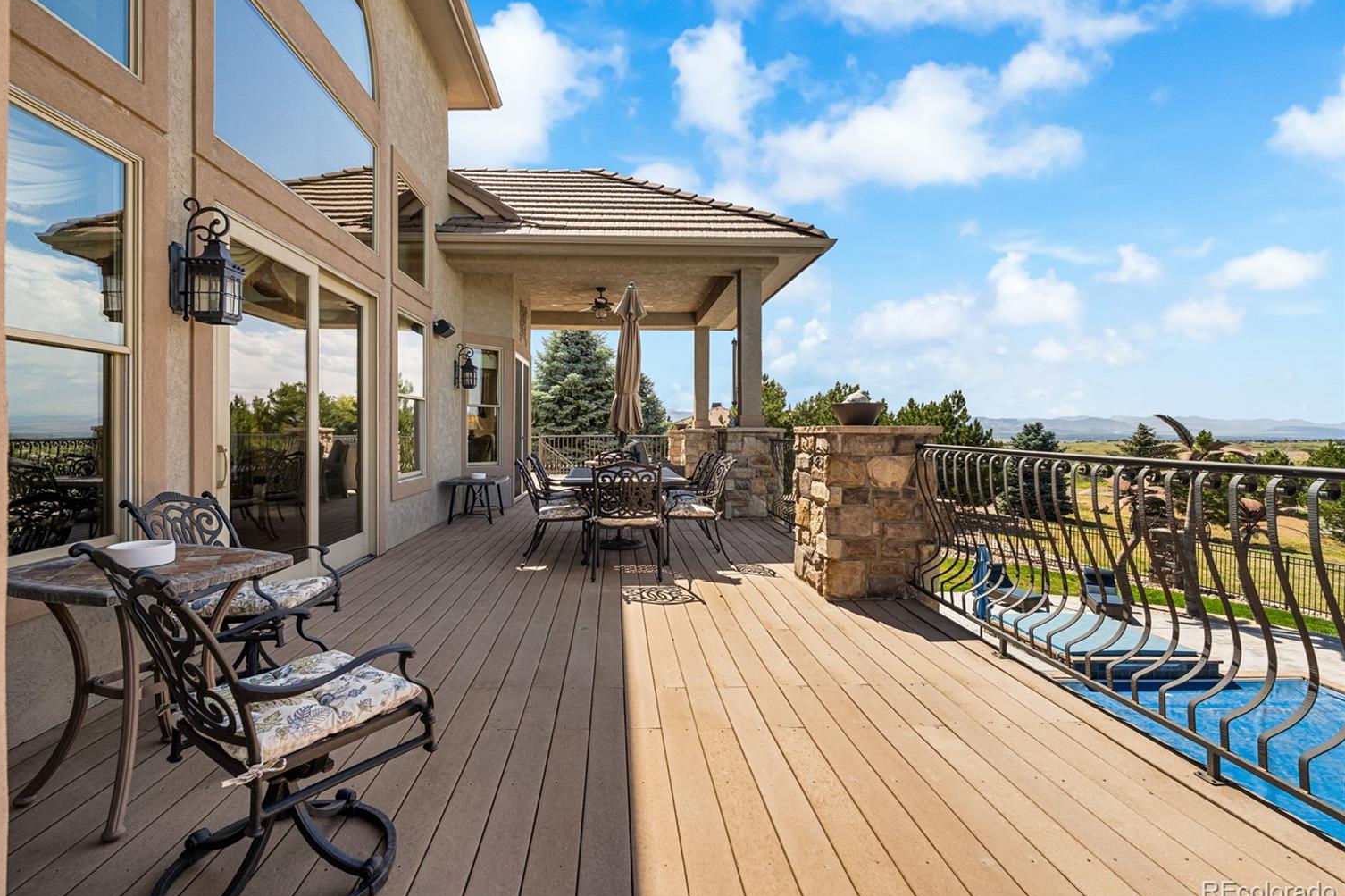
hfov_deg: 93.2
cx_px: 631
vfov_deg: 70.4
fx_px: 635
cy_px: 433
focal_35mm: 17
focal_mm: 16
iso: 800
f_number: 8
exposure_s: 1/320
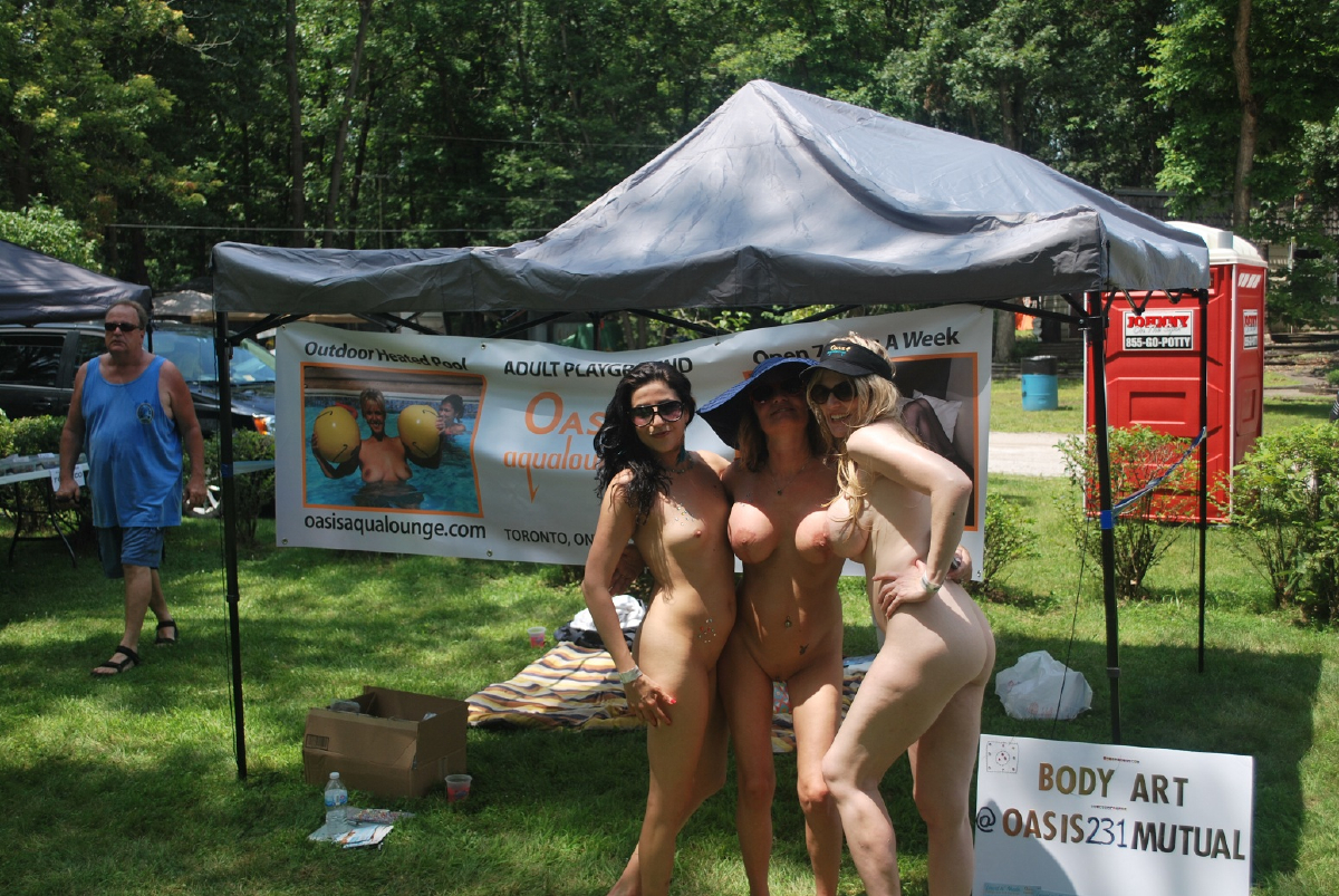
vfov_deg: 34.3
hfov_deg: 49.5
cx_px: 670
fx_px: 1452
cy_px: 448
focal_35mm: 39
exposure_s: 1/500
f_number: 4.5
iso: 125
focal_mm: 26
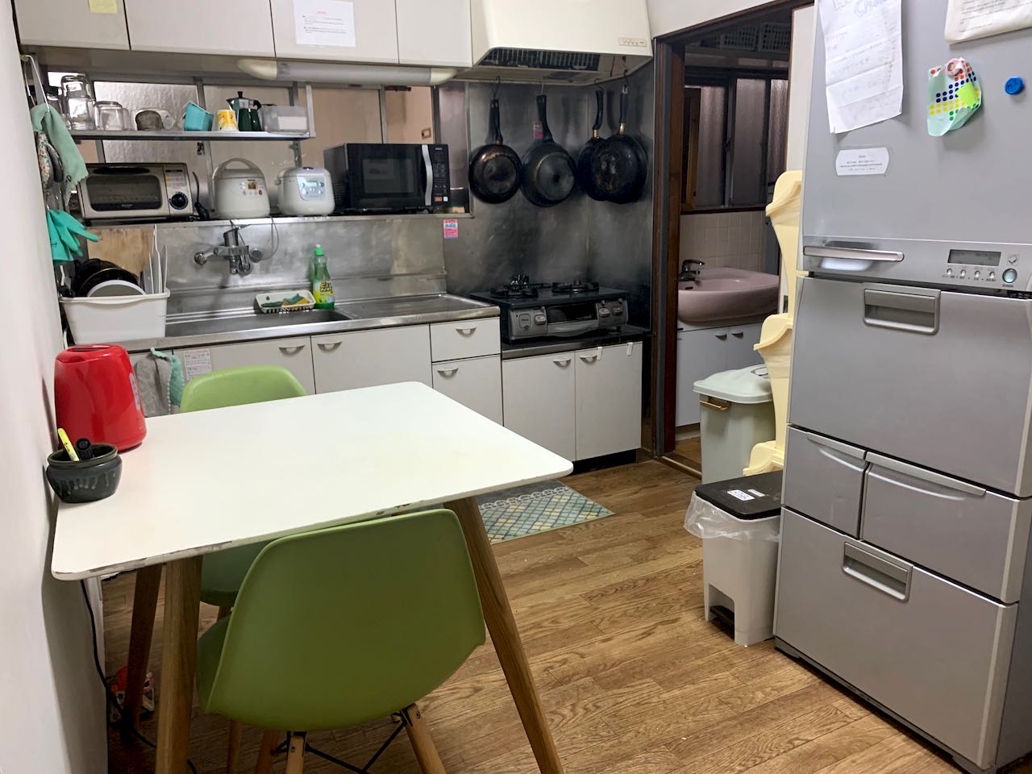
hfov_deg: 67.3
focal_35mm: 26
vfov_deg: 53.1
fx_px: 775
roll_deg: +1.7
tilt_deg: -15.0
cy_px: 387
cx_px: 516
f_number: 1.8
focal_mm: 4.25
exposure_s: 1/50
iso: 250
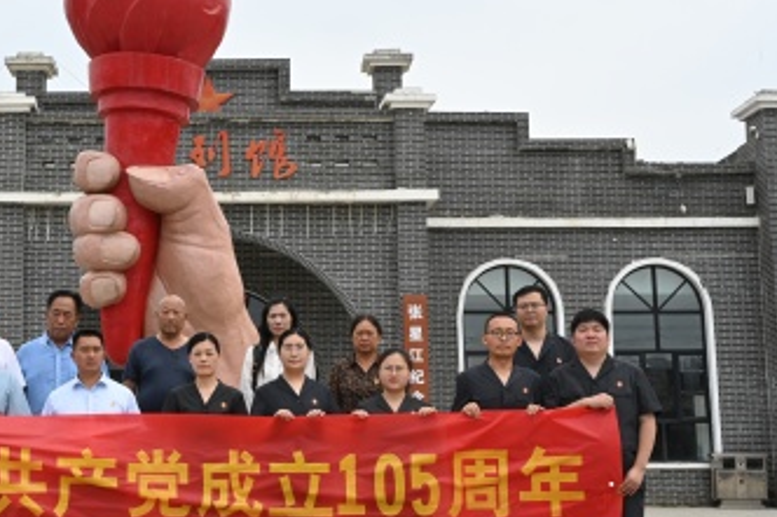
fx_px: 1359
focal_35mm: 63
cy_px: 237
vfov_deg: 21.5
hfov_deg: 31.2
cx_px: 173
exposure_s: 1/125
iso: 400
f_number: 20
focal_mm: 38
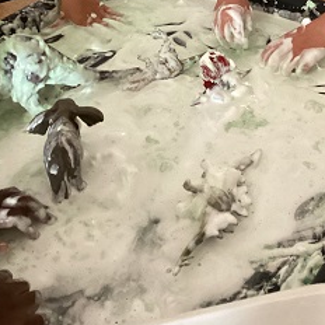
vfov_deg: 27.1
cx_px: 253
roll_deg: +1.8
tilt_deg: -28.2
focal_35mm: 59
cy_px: -15
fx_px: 627
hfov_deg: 28.5
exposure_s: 1/40
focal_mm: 3.3
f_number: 2.4
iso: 400
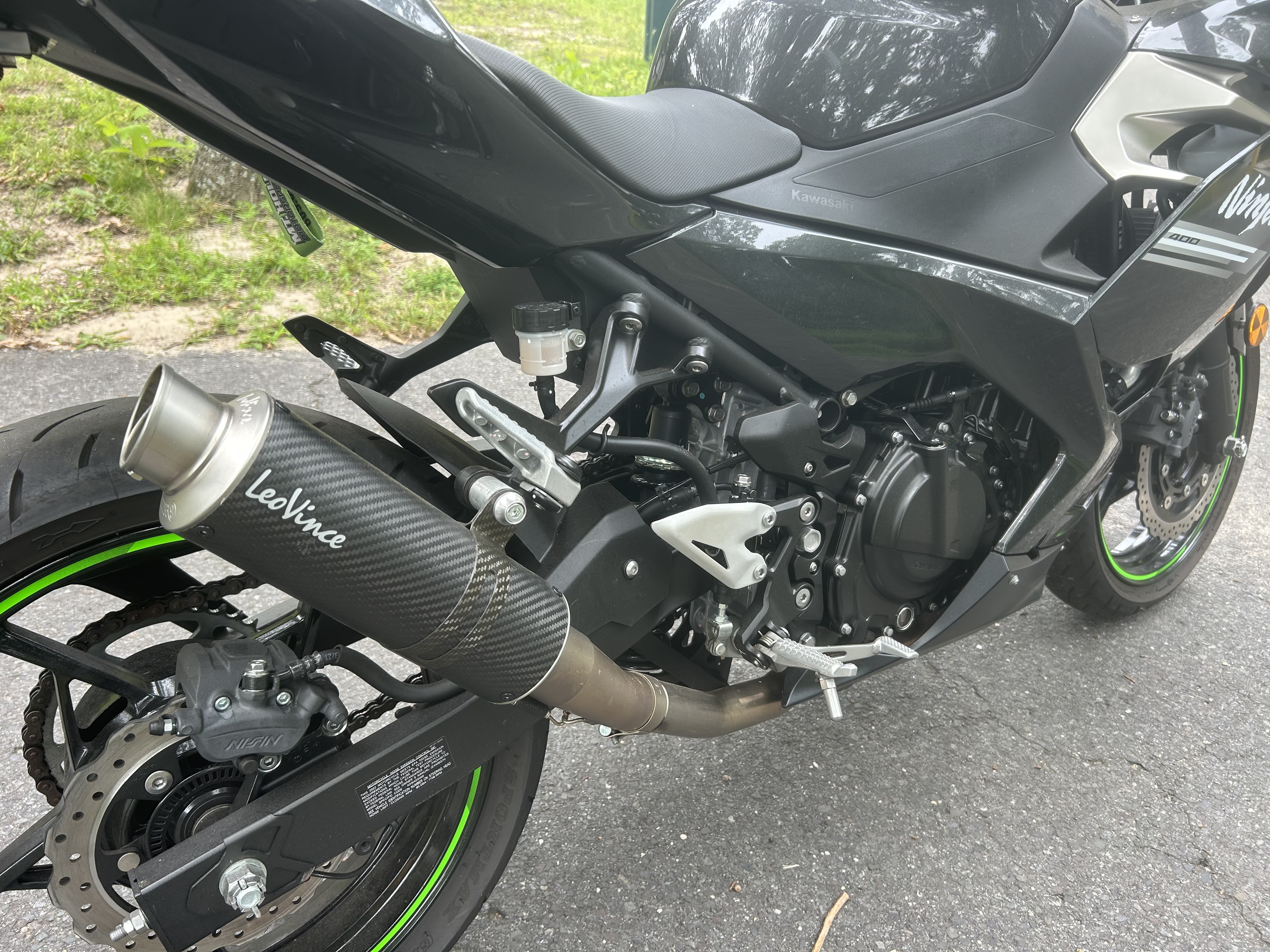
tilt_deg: -28.8
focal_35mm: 26
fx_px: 954
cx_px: 635
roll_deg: -3.2
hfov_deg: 67.3
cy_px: 476
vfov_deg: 53.1
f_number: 1.5
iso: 32
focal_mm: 5.7
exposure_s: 1/135
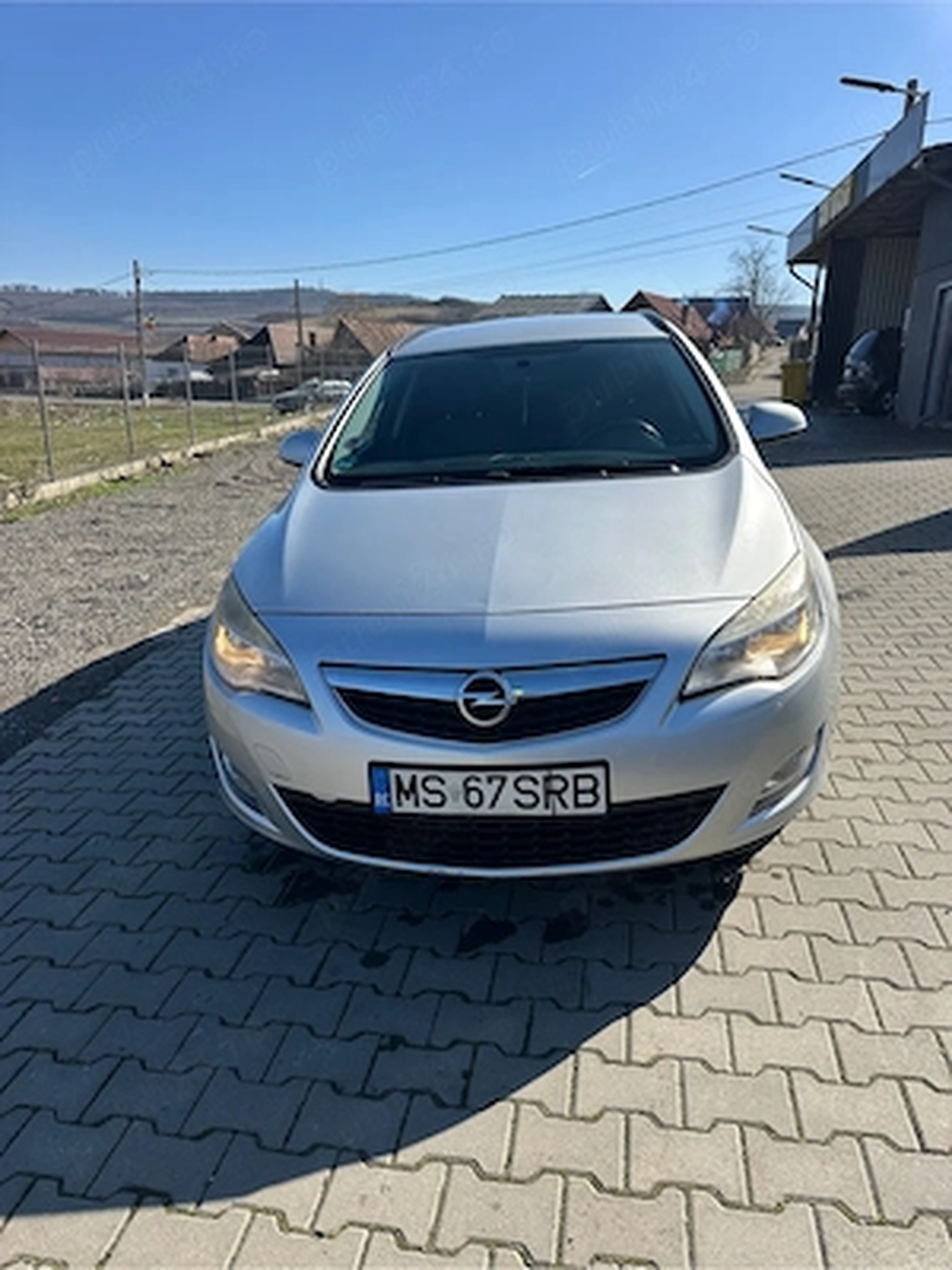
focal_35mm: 24
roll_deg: -2.0
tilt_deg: -16.1
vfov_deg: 71.6
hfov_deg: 56.8
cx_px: 476
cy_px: 635
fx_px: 880
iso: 80
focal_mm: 6.86
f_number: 1.78
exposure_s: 1/4545
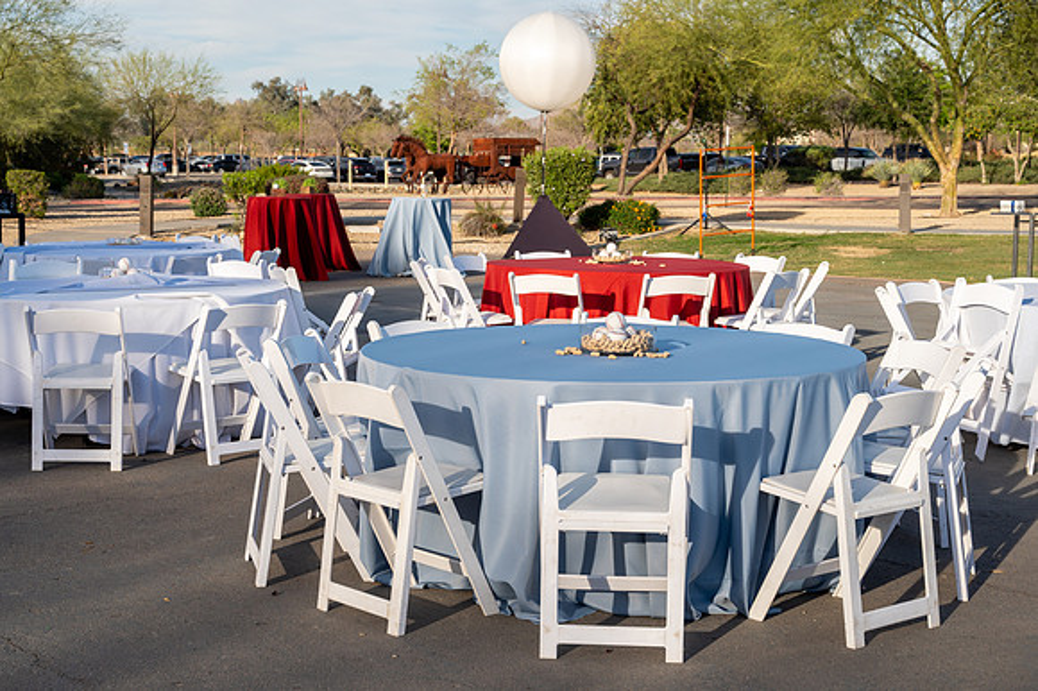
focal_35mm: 51
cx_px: 501
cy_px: 358
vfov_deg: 26.6
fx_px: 1462
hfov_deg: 39.1
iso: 100
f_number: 6.3
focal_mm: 49
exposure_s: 1/500
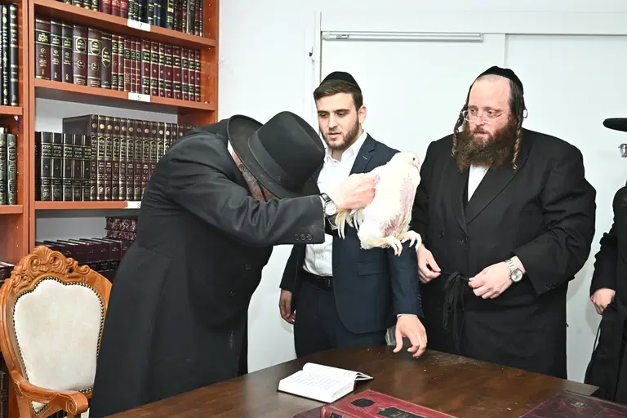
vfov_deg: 38.9
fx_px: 592
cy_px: 209
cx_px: 314
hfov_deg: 55.8
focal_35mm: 34
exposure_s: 1/125
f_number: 7.1
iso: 1250
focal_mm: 34
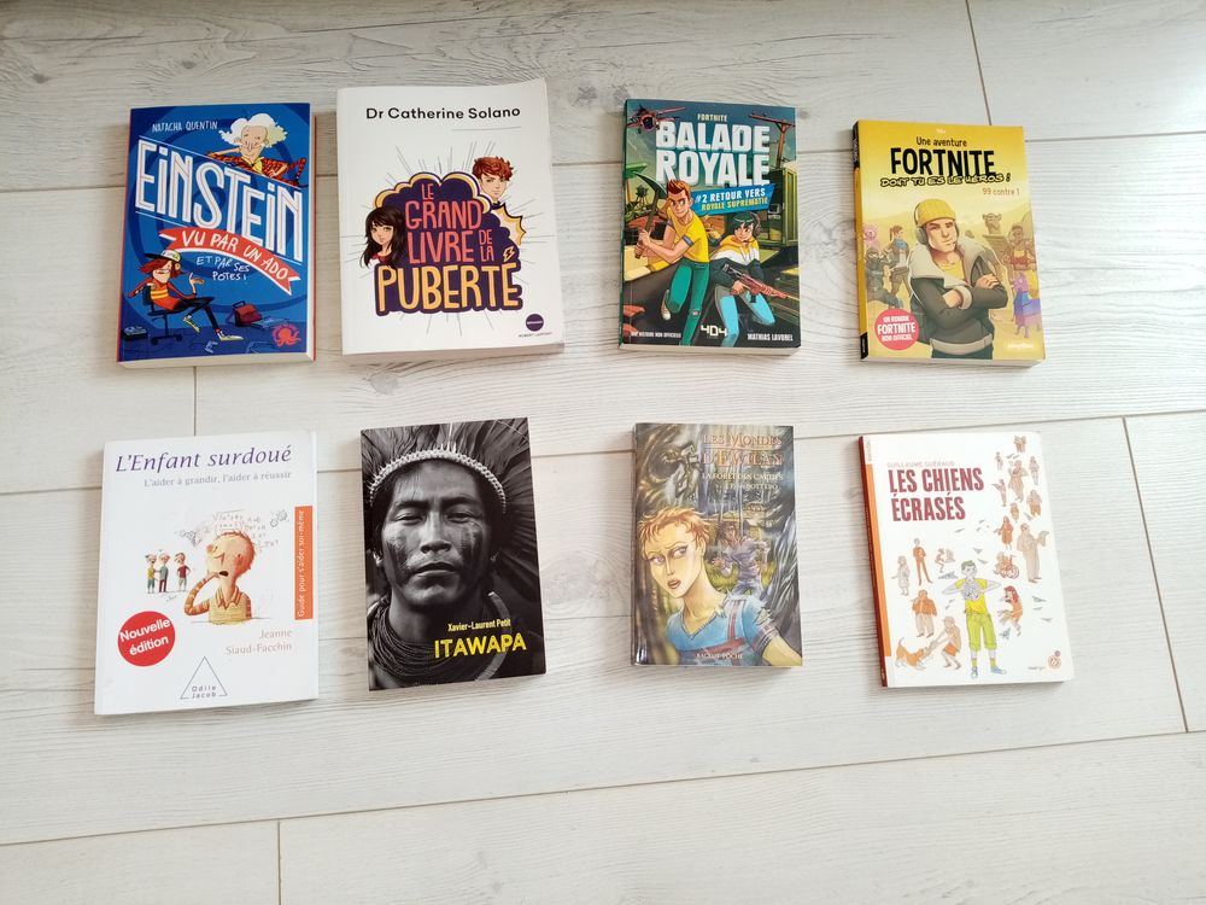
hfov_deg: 67.3
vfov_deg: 53.1
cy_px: 452
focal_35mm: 26
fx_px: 906
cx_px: 603
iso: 116
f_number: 1.8
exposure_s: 1/33.3
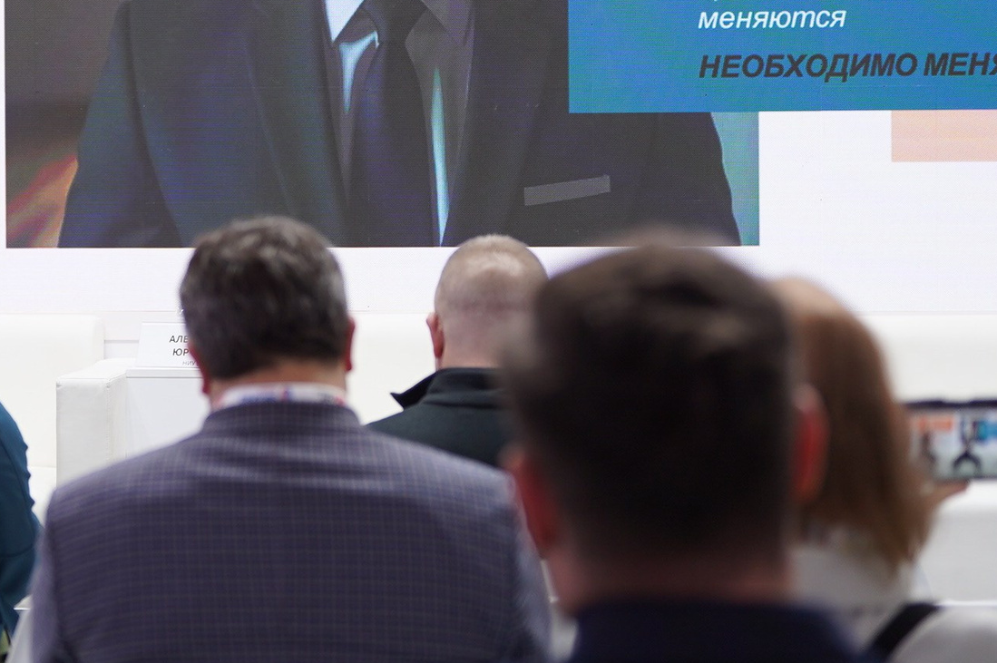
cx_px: 44
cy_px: 132
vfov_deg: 8.4
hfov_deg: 12.5
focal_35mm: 163
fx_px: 4511
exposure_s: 1/100
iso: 500
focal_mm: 70
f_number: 2.8
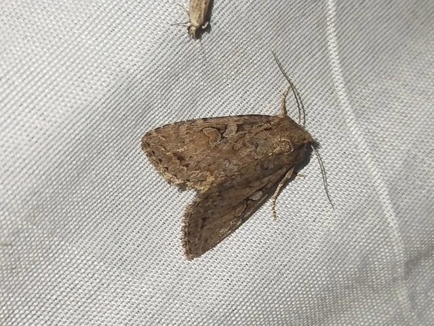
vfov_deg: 17.6
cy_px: 163
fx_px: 1053
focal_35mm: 84
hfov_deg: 23.3
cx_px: 217
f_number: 1.7
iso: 125
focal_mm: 5.31
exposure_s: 1/50
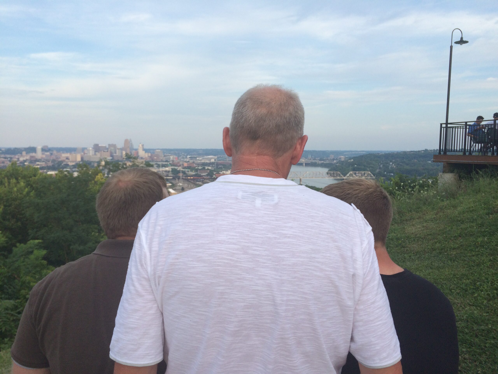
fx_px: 417
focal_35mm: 29
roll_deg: -1.0
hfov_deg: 61.7
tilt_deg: -4.7
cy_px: 187
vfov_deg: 48.2
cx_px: 249
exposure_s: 1/760
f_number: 2.2
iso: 32
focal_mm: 4.15
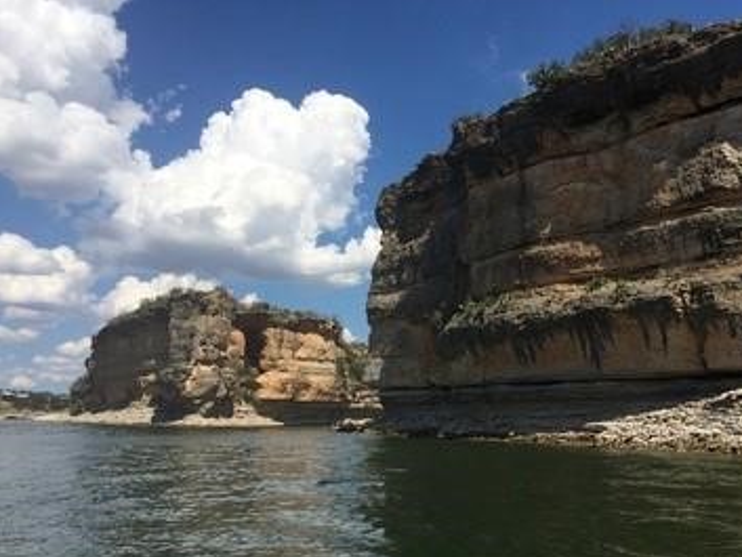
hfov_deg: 53.8
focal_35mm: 34
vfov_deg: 41.7
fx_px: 729
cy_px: 313
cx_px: 418
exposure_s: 1/4115
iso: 40
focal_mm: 4.12
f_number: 2.2
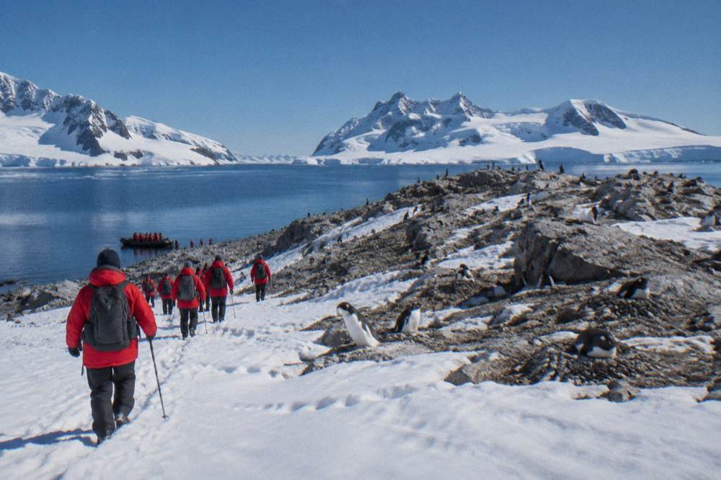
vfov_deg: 13.0
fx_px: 2102
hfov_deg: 19.5
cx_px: 360
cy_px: 240
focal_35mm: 105
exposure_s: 1/3200
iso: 320
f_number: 4.5
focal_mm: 105
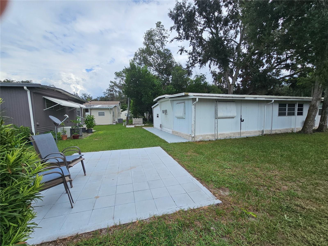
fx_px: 123
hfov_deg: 106.2
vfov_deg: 89.9
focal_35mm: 13
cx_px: 164
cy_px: 123
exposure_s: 1/2866
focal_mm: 2.2
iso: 50
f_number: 2.2
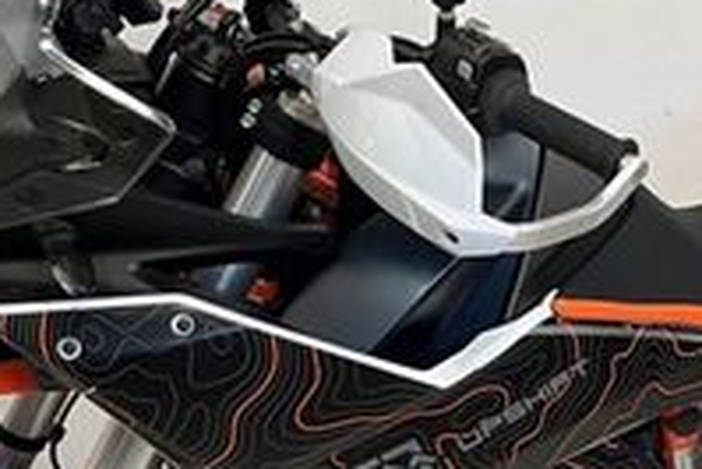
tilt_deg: -18.2
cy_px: 398
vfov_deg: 15.6
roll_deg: +0.4
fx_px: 1698
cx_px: 406
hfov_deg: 23.3
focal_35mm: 87
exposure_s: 1/50
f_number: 1.6
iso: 100
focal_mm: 5.1
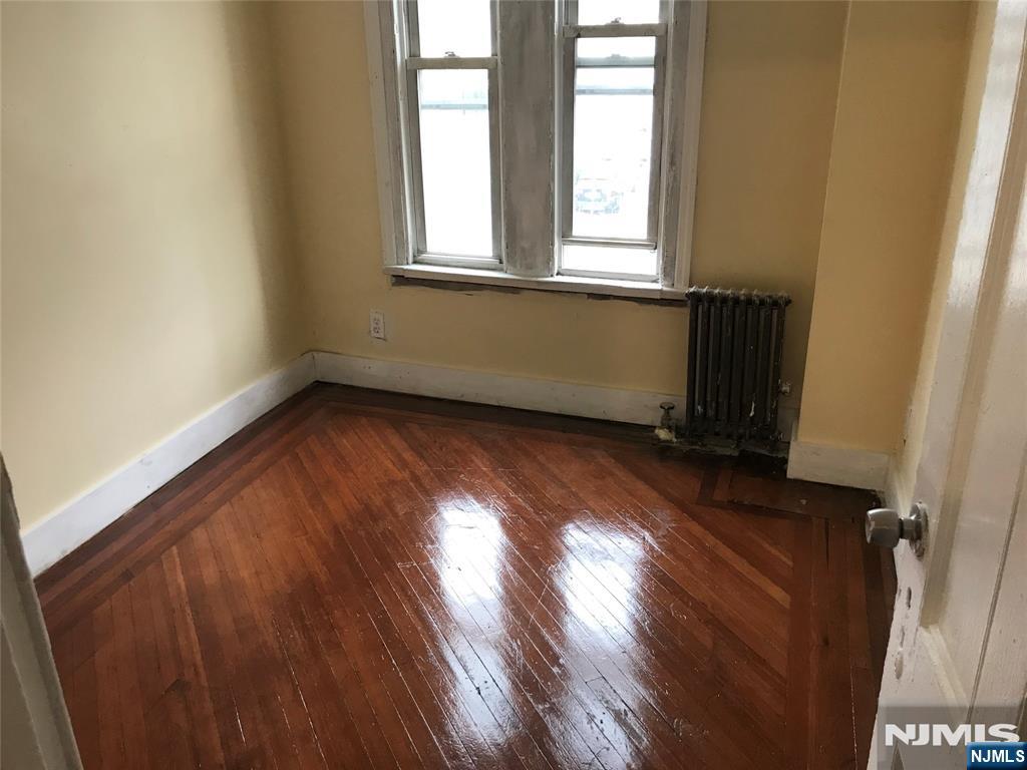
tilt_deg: -21.9
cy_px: 385
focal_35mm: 28
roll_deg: +0.7
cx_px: 514
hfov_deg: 63.4
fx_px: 831
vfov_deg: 49.7
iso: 32
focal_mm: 3.99
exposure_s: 1/30
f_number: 1.8
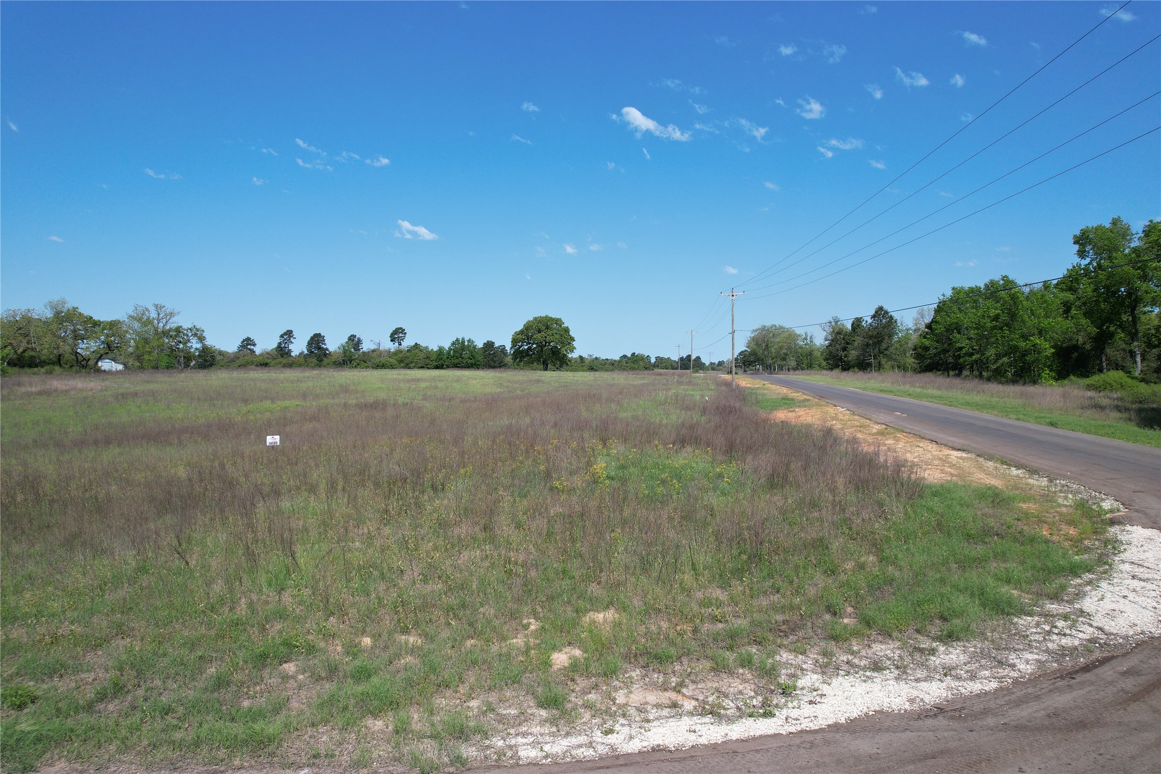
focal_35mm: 22
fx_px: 709
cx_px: 580
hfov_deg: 78.6
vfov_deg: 57.2
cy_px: 387
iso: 100
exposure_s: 1/2000
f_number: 2.8
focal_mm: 8.38
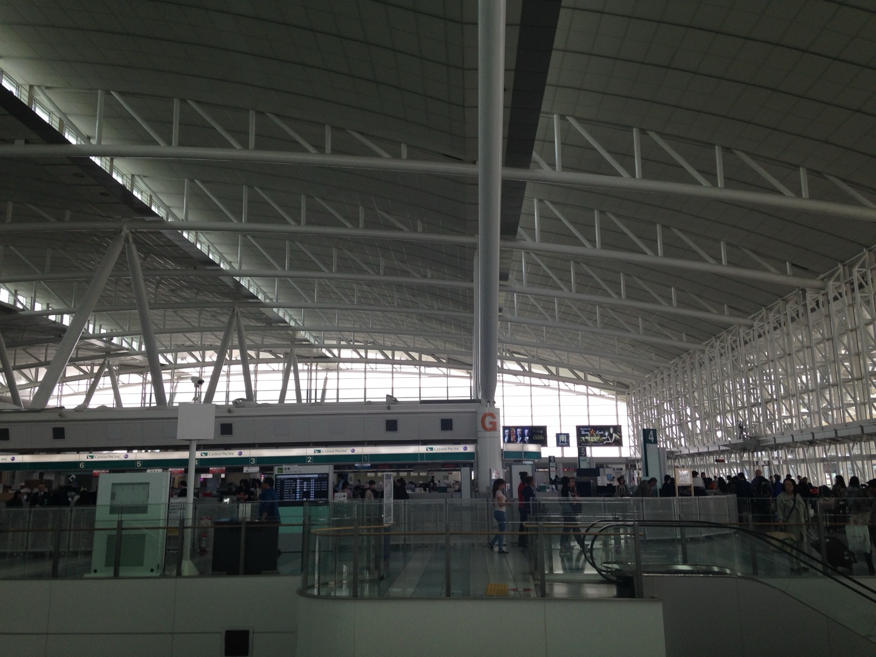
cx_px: 438
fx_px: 835
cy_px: 328
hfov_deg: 55.4
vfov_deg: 42.9
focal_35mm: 33
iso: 50
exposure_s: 1/194
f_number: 2.4
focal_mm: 4.12
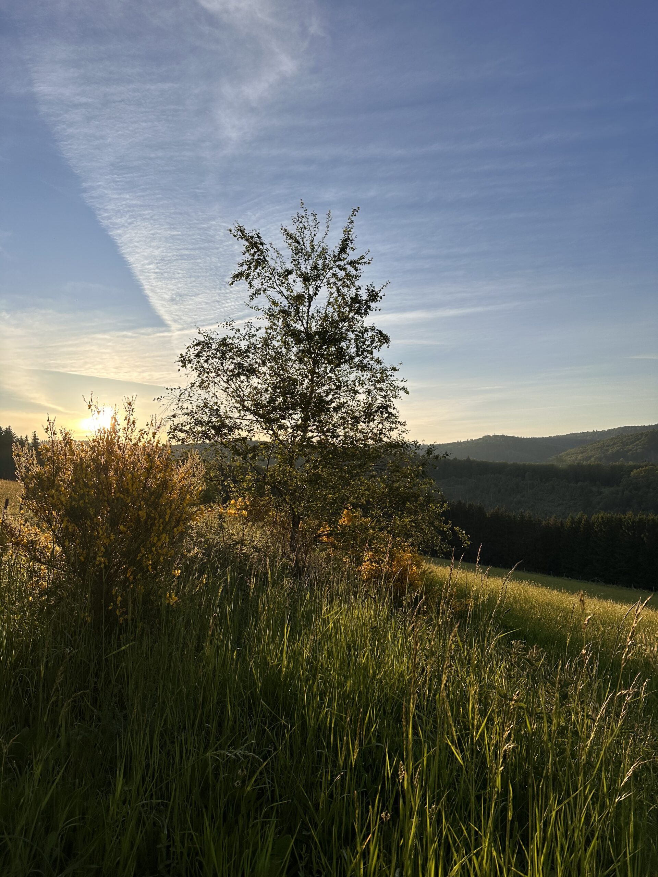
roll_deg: +1.3
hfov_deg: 56.8
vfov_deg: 71.6
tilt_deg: +3.0
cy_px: 438
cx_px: 329
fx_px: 608
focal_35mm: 24
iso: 80
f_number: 1.78
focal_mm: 6.86
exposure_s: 1/4184
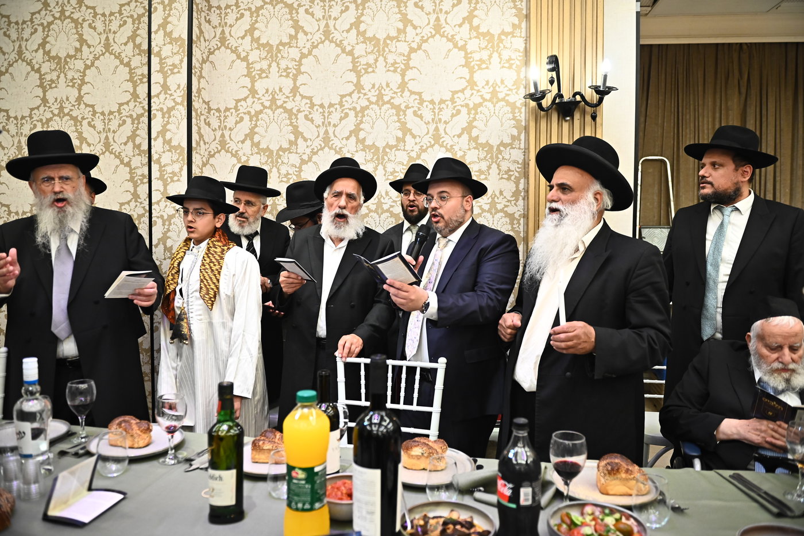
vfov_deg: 53.1
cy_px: 268
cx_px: 402
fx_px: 536
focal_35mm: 24
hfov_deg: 73.8
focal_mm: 24
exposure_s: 1/200
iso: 2500
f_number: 3.2
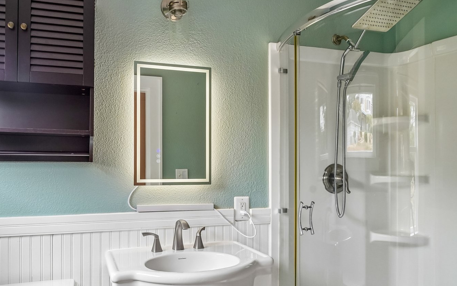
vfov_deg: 48.9
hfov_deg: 71.4
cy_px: 174
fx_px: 311
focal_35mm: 25
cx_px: 173
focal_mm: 16
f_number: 8
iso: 1600
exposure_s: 1/125
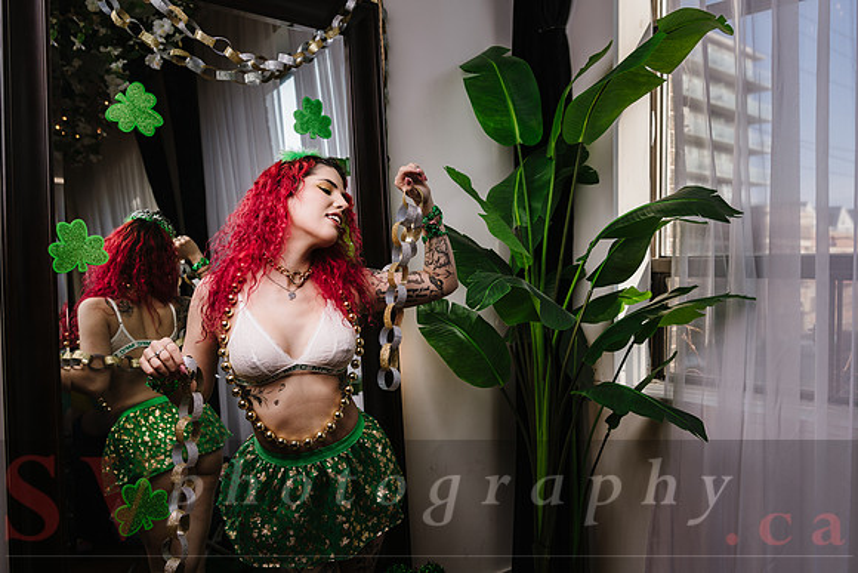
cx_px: 429
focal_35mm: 32
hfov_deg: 58.9
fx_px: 761
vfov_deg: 41.3
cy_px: 286
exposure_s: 1/250
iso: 64
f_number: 4.5
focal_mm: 31
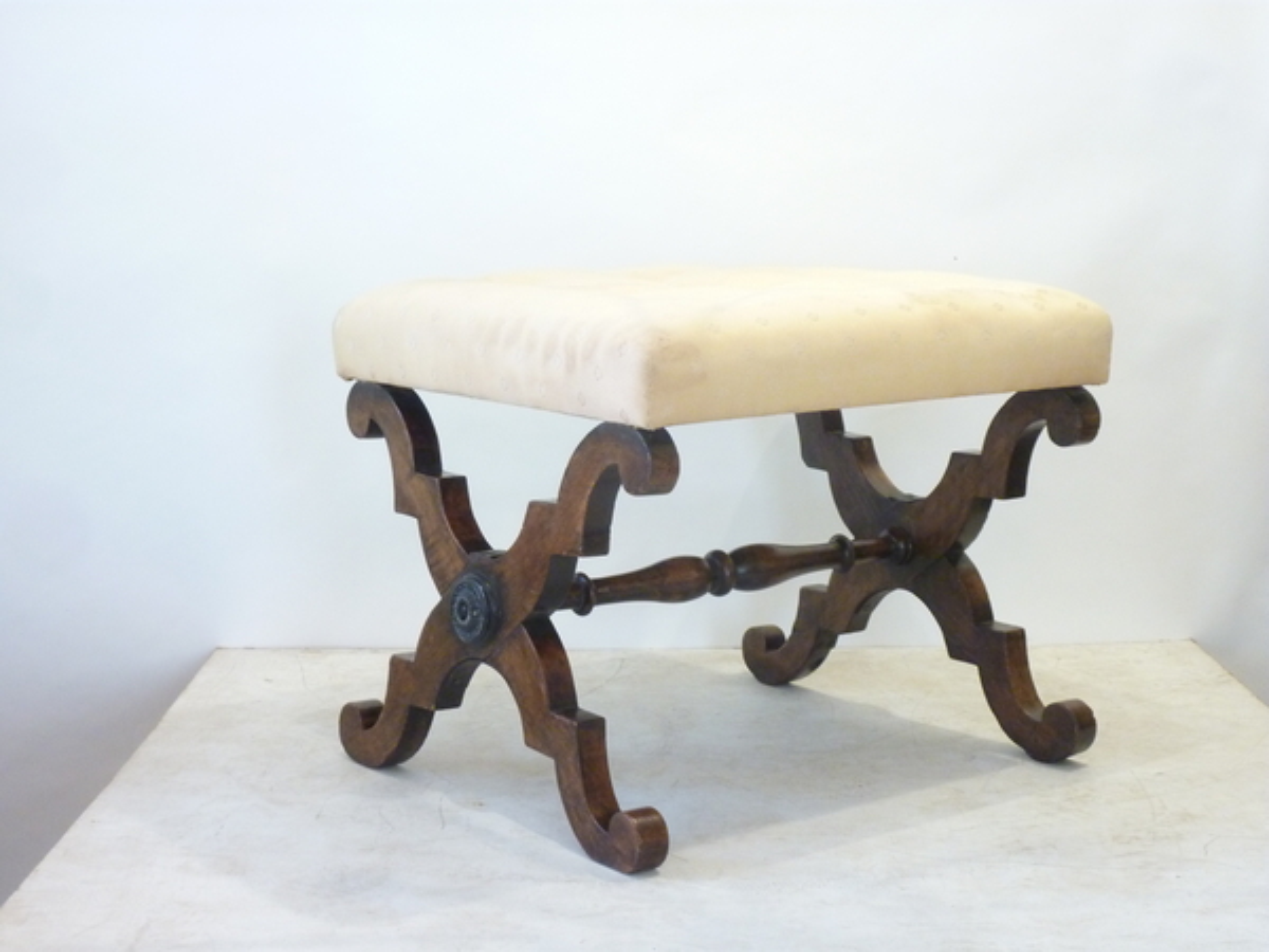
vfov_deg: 24.8
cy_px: 476
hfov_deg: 32.7
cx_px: 634
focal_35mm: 59
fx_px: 2163
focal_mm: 9.7
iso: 400
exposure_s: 1/8
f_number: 3.9
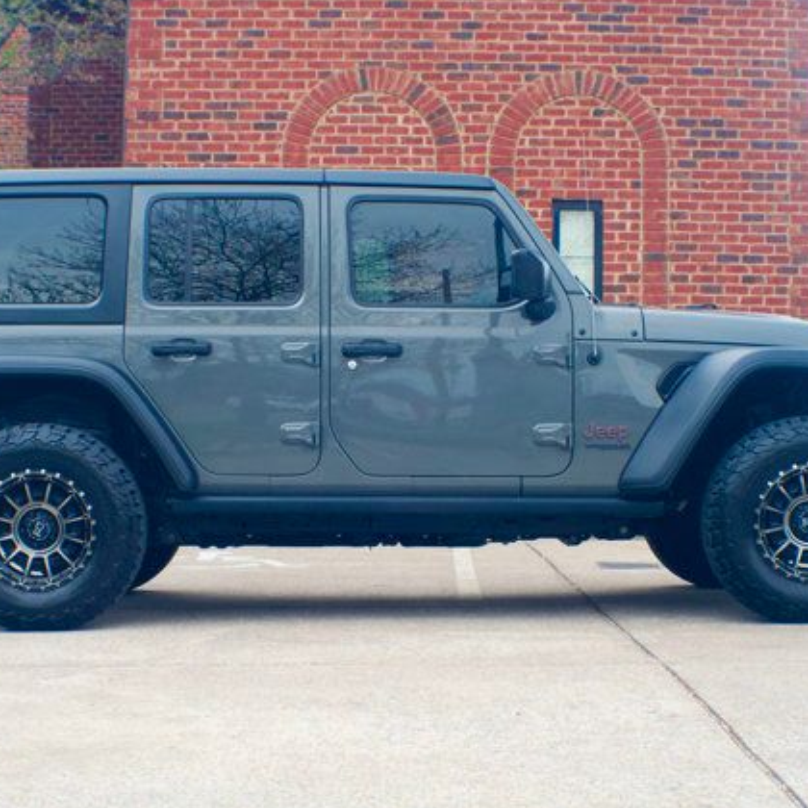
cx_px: 371
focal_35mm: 97
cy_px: 403
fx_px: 2562
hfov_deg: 17.9
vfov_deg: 17.9
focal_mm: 50
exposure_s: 1/160
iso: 1000
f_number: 6.3
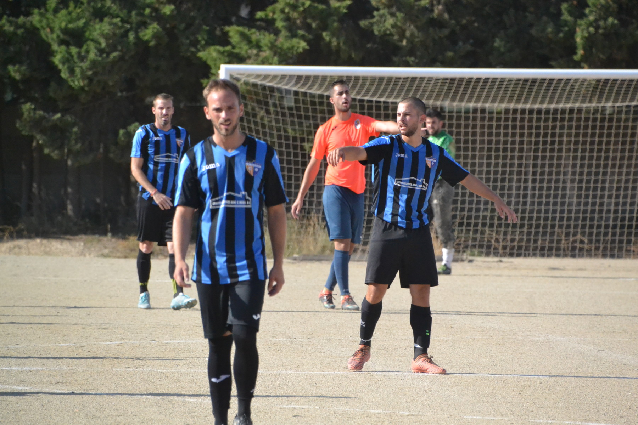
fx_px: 7974
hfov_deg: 4.6
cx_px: 319
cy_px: 212
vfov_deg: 3.1
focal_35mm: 450
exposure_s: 1/4000
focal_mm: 300
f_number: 10
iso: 3200
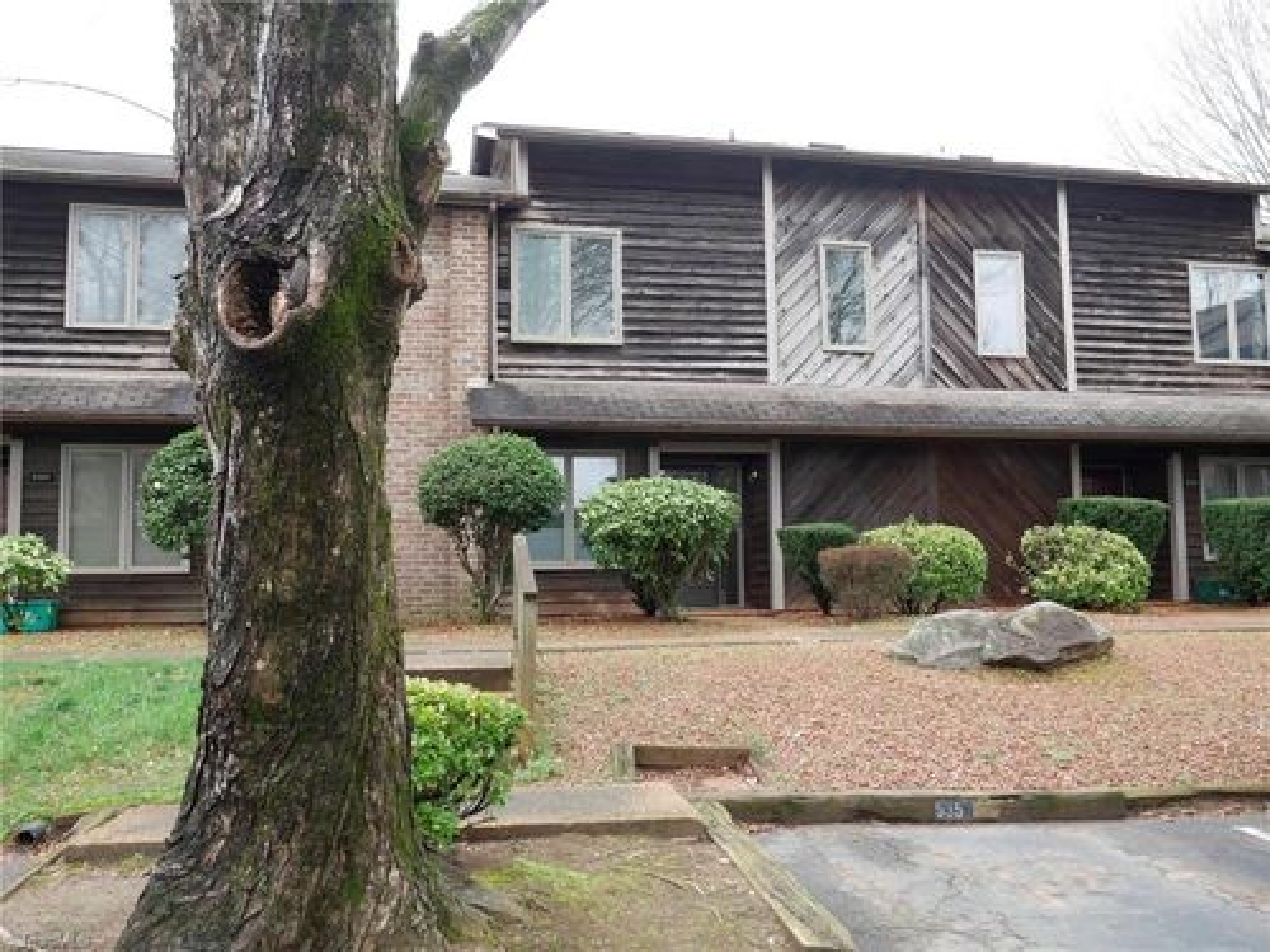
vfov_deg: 44.2
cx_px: 635
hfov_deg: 56.8
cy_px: 476
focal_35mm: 32
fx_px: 1174
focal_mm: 16
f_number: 5
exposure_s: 1/125
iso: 200
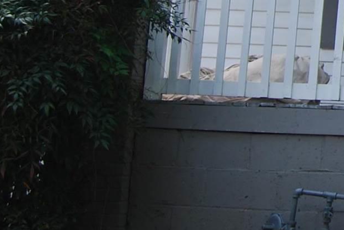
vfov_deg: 8.8
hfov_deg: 12.0
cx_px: 724
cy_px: -184
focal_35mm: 149
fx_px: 1425
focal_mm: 20
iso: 100
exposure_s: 1/125
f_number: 5.6
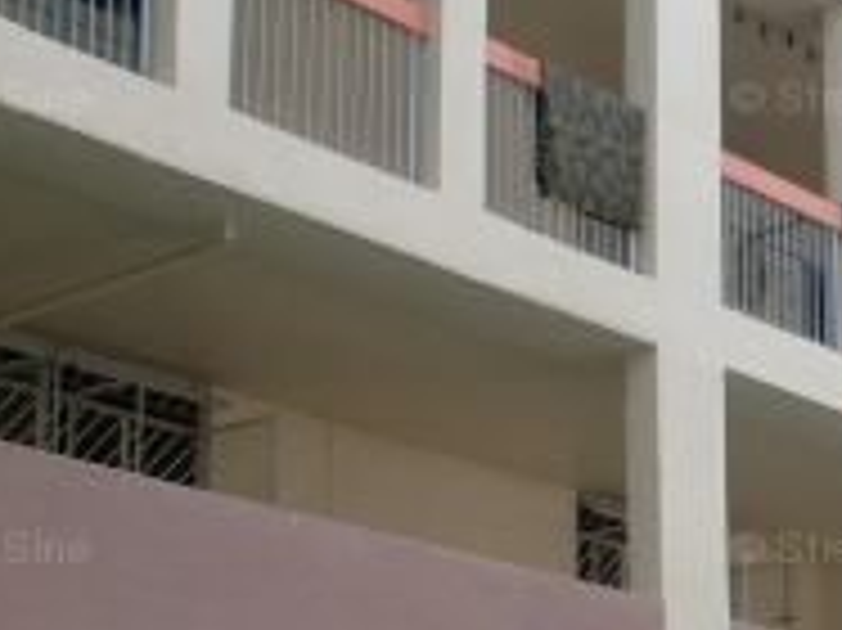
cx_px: 1067
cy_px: 554
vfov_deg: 13.1
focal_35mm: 112
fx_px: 2723
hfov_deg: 16.7
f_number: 8.4
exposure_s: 1/125
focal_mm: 6.3
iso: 80
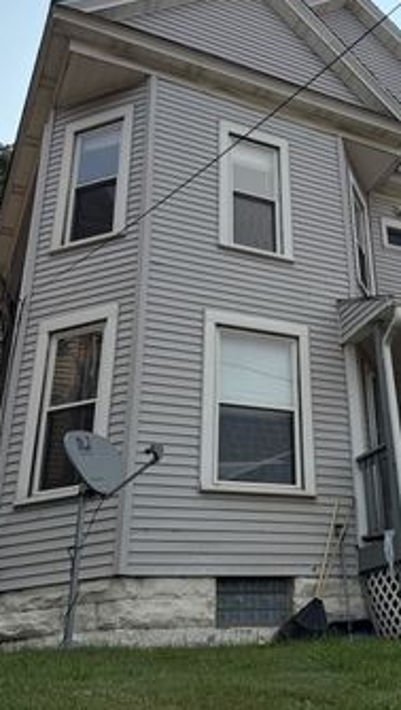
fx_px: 736
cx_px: 346
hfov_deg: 29.5
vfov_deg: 51.5
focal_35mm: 39
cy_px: 315
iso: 100
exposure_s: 1/9091
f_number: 1.78
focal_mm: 6.76
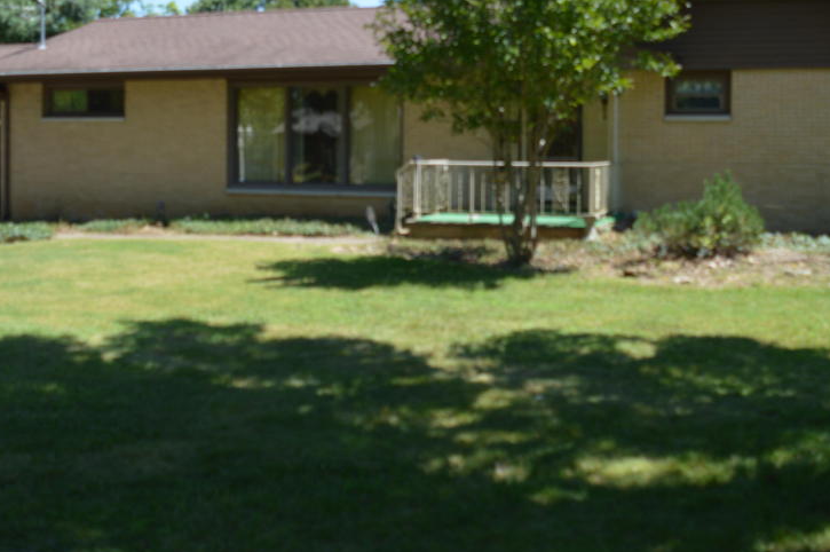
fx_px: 990
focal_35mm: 43
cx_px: 432
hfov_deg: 45.5
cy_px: 173
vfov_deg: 30.8
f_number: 3.5
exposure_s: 1/500
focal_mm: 18
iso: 100
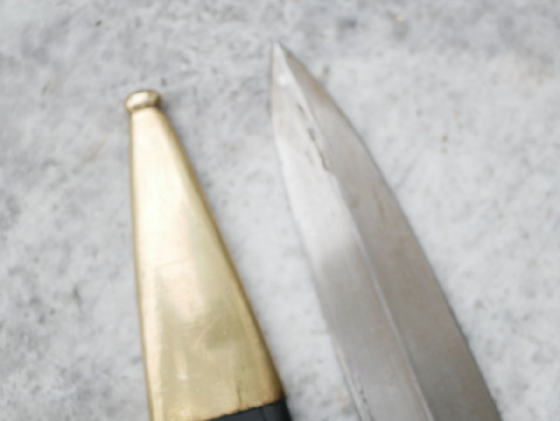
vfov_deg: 24.4
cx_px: 280
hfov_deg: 32.2
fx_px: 971
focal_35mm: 60
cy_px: 210
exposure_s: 1/125
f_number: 3.5
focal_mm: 30
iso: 250
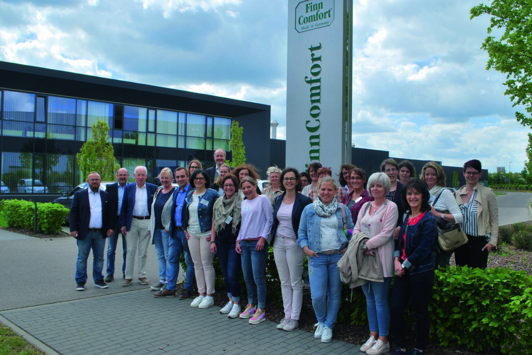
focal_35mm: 30
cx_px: 283
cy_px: 170
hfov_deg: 61.9
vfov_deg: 43.6
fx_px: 443
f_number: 8
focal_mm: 18
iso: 100
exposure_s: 1/250
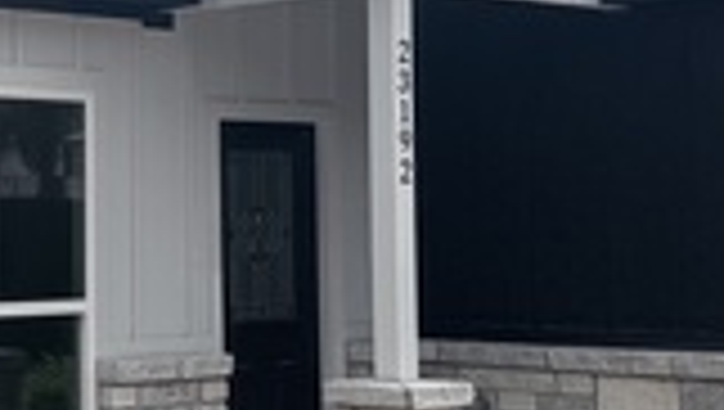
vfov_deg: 11.7
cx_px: -148
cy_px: 135
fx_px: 1999
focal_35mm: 104
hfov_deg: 19.3
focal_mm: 6.76
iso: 80
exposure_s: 1/6711
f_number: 1.78
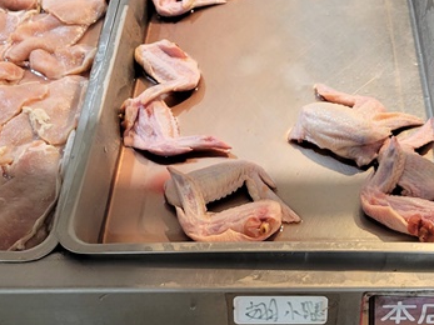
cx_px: 280
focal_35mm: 75
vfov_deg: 19.0
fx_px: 940
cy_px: -15
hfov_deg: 25.9
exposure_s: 1/40
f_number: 1.8
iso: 200
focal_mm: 5.4
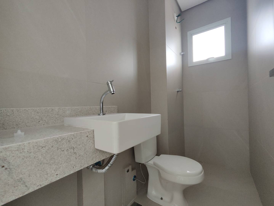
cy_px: 103
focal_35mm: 16
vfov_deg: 78.2
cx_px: 137
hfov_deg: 94.5
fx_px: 127
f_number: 2.2
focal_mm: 1.65
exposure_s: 1/60
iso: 87
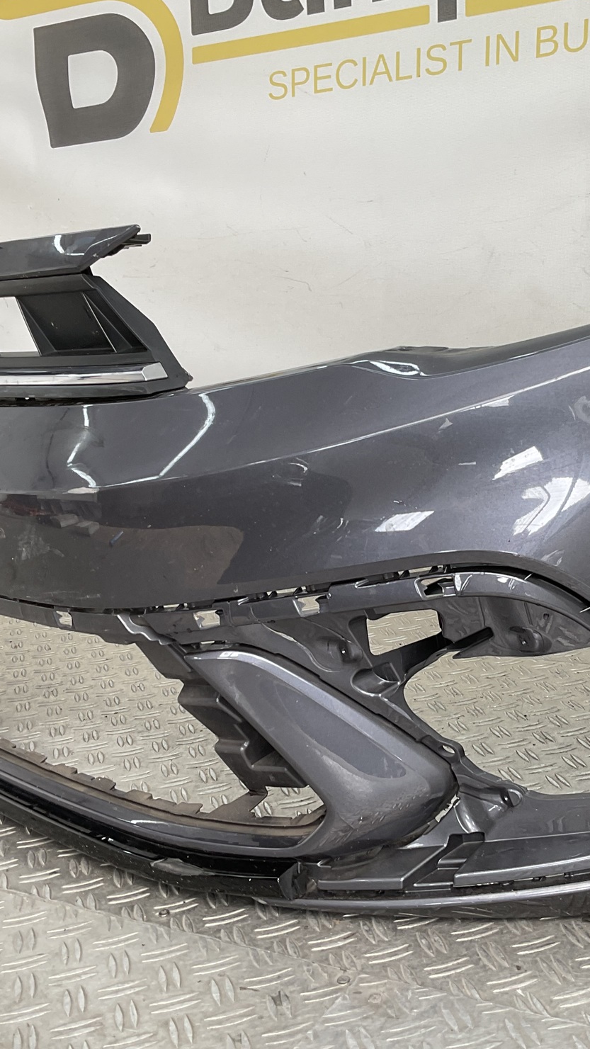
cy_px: 519
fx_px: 1196
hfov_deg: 27.5
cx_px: 408
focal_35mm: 43
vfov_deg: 47.4
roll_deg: +5.3
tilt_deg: -11.9
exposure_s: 1/144
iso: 16
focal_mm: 3
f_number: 1.8
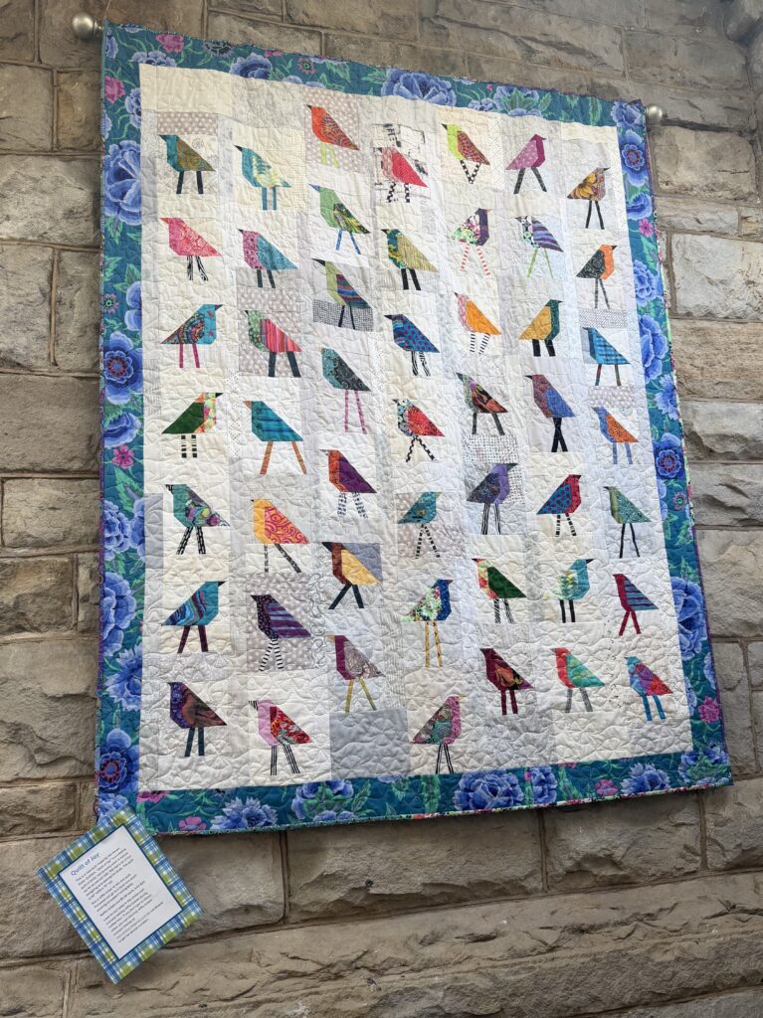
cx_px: 382
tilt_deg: +10.6
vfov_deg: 71.6
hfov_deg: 56.8
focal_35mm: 24
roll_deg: +3.6
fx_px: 706
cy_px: 509
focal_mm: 6.76
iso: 64
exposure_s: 1/120
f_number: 1.78
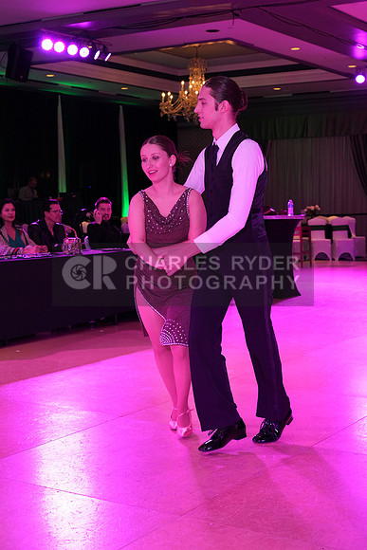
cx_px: 184
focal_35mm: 55
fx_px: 840
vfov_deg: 36.2
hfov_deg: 24.6
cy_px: 275
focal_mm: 55
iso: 2500
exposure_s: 1/250
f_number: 6.3
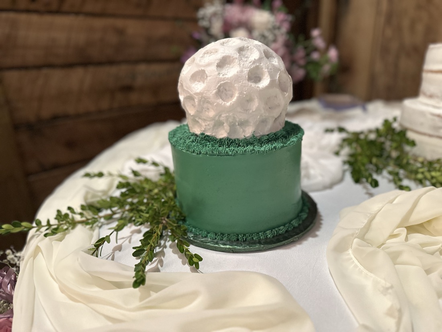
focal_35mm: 24
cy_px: 166
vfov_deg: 56.8
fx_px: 306
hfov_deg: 71.6
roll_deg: +2.0
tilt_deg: -21.1
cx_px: 221
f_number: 1.78
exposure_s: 1/60
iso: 800
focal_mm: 6.86
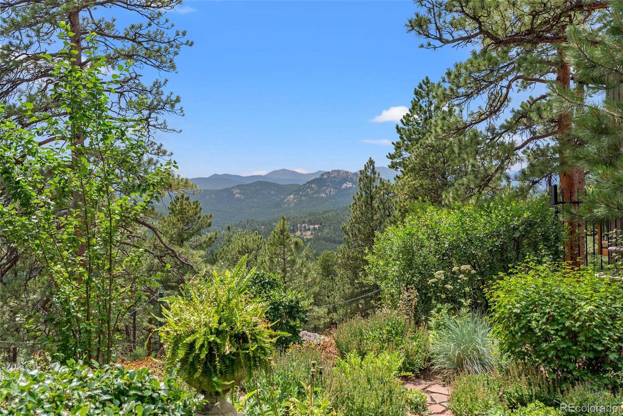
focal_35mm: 34
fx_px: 588
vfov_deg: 38.9
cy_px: 208
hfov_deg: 55.8
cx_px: 312
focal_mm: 34
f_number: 9
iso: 640
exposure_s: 1/500
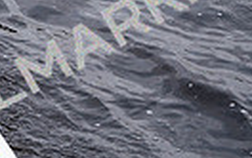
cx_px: -294
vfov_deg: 1.5
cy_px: -201
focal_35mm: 894
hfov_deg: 2.3
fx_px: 6150
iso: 320
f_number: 2.8
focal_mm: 200
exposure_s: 1/2000
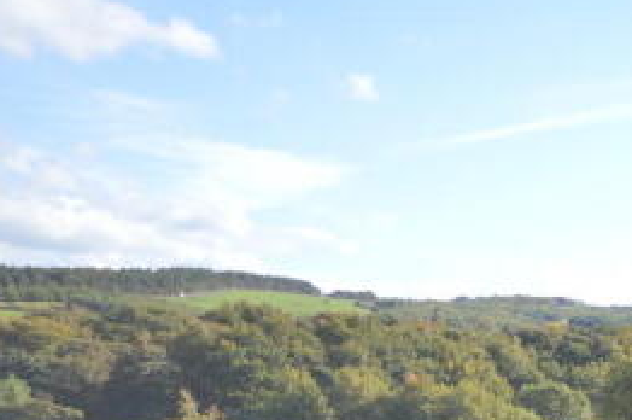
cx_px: 745
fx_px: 1315
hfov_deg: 24.6
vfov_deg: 18.0
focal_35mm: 75
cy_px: 321
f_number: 6.3
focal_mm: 20
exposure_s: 1/160
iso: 100
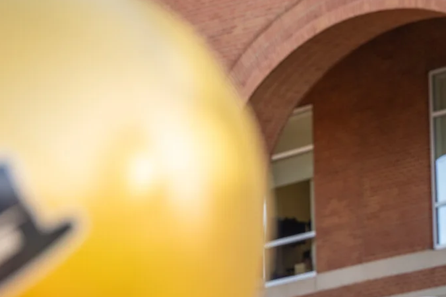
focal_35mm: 303
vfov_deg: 4.5
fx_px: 3752
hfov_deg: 6.8
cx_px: 439
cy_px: 374
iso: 320
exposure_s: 1/640
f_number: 2.8
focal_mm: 100
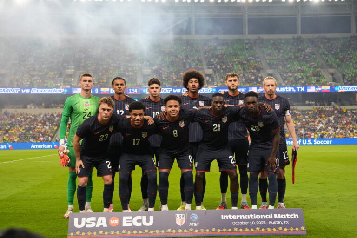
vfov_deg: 27.5
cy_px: 119
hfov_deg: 40.3
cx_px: 178
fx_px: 486
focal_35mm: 49
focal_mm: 49
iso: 2500
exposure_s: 1/400
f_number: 4.5
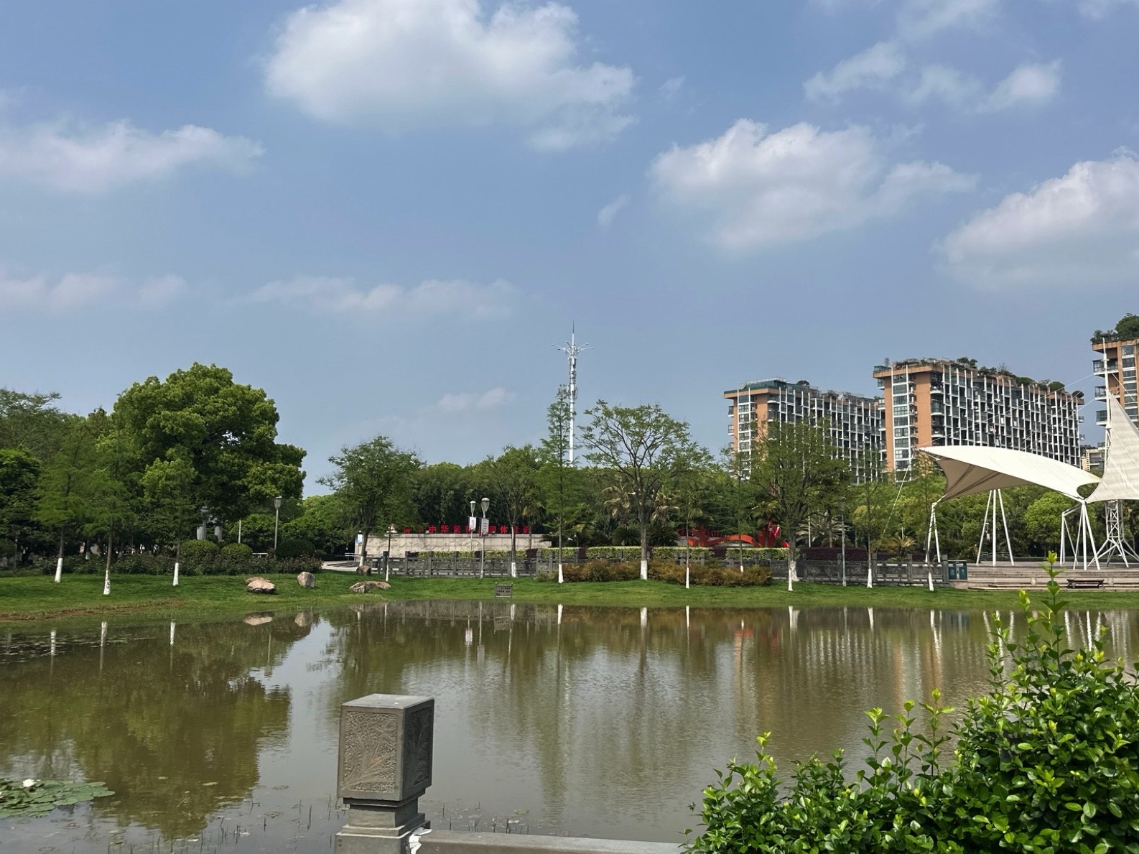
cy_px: 405
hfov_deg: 58.2
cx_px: 628
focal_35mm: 31
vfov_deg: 45.4
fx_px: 1020
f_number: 1.78
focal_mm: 6.86
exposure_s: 1/7042
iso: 80
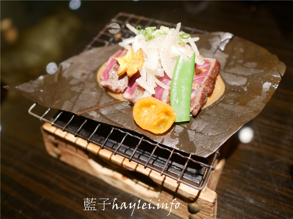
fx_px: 254
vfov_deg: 46.8
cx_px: 146
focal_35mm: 30
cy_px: 110
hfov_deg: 60.0
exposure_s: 1/60
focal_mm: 15
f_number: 1.7
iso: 800
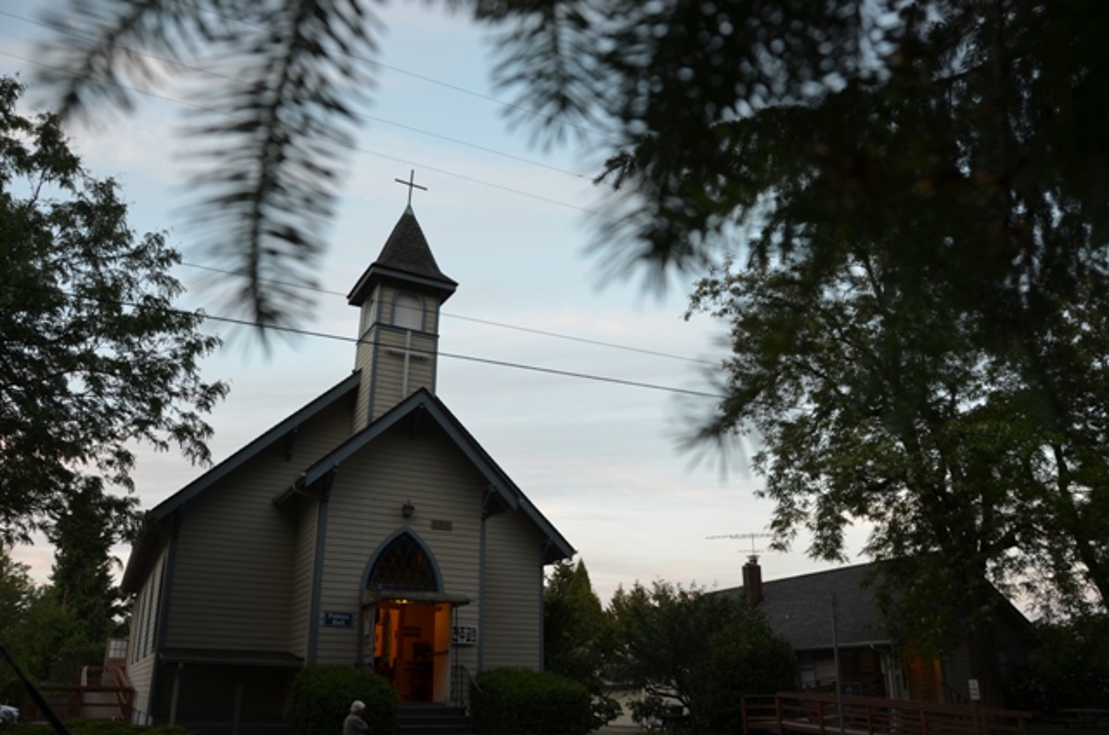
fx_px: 830
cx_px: 554
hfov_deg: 67.5
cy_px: 368
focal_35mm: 27
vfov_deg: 47.7
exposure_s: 1/100
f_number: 5
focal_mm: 18
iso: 400
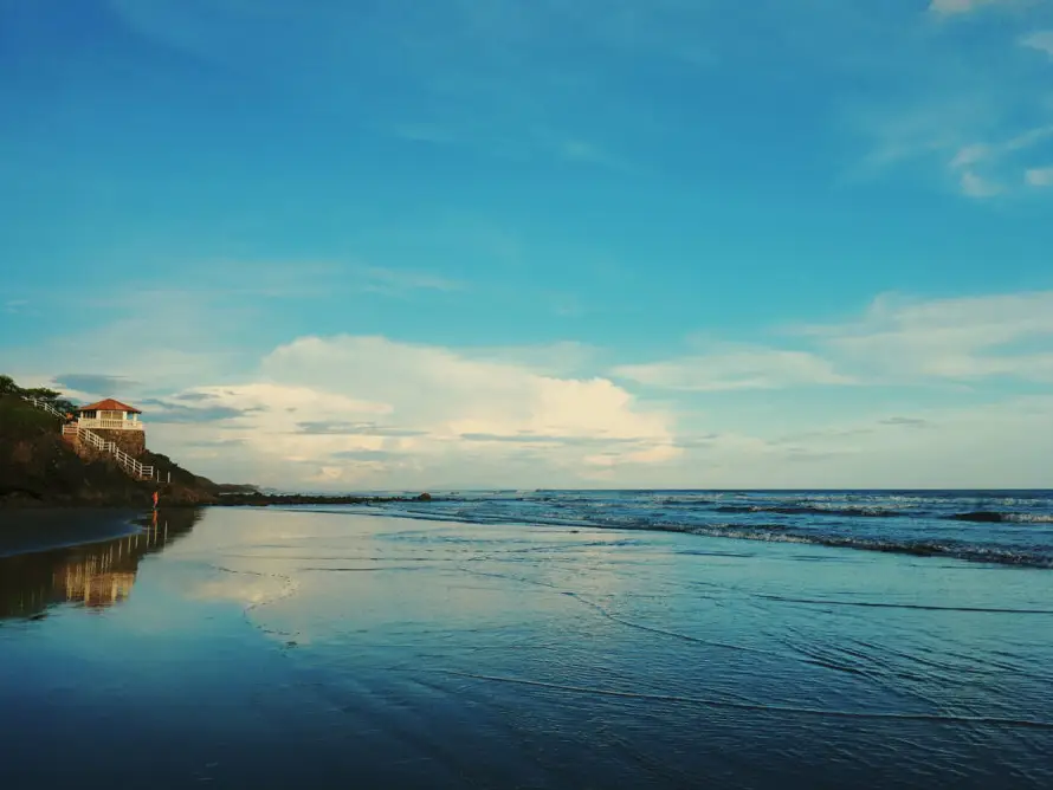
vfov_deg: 48.2
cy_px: 395
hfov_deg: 61.6
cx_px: 526
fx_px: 882
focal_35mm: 29
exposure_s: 1/1374
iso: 25
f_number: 2.2
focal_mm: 4.15
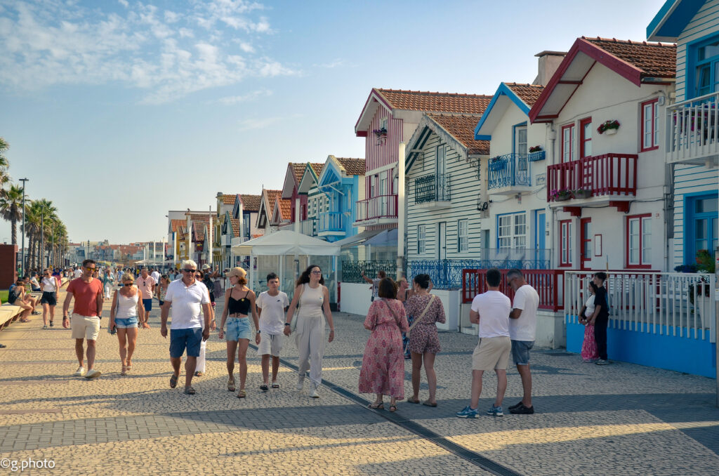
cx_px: 360
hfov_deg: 43.7
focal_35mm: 45
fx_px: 897
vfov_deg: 29.7
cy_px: 238
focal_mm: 30
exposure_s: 1/500
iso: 100
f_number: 7.1
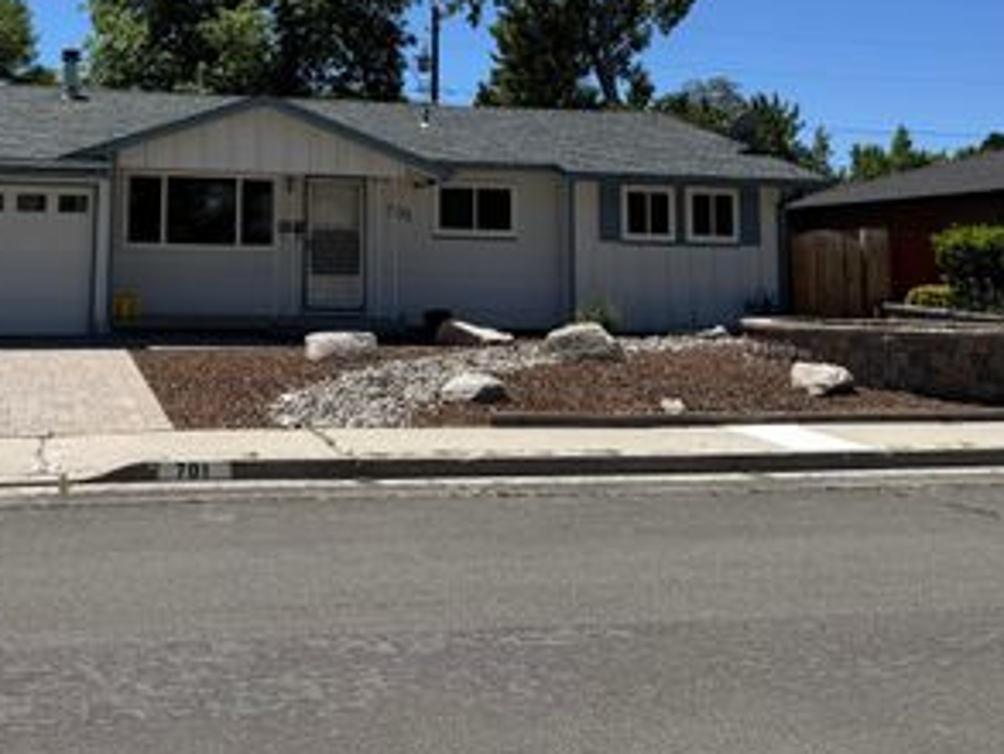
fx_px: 1190
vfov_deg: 34.1
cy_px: 153
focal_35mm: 41
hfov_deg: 44.3
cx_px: 257
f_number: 1.78
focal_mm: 6.76
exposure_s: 1/5348
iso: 80
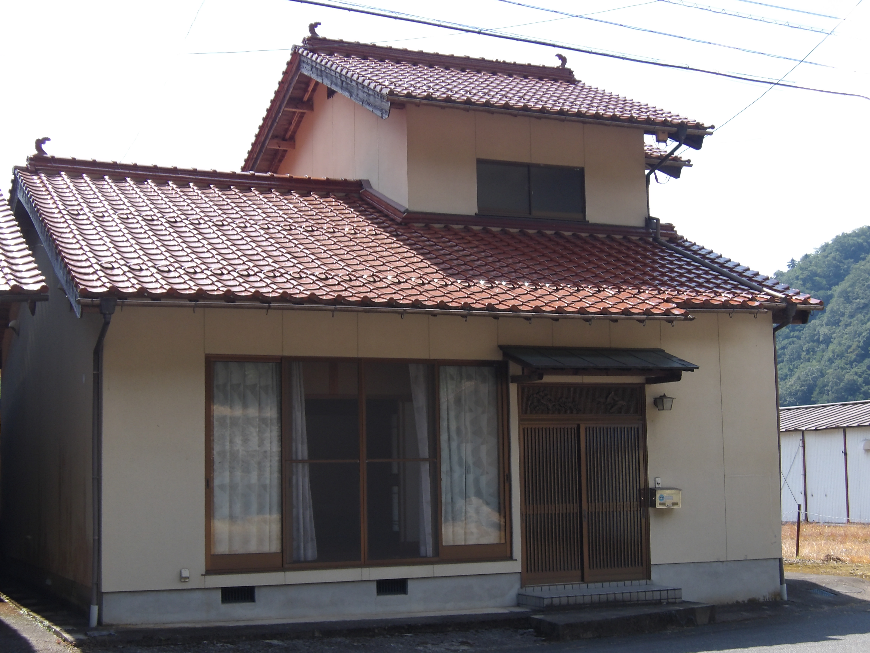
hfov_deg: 36.2
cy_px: 326
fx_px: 1332
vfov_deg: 27.5
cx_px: 435
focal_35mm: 53
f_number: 4.2
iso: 100
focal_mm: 9.4
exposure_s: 1/349
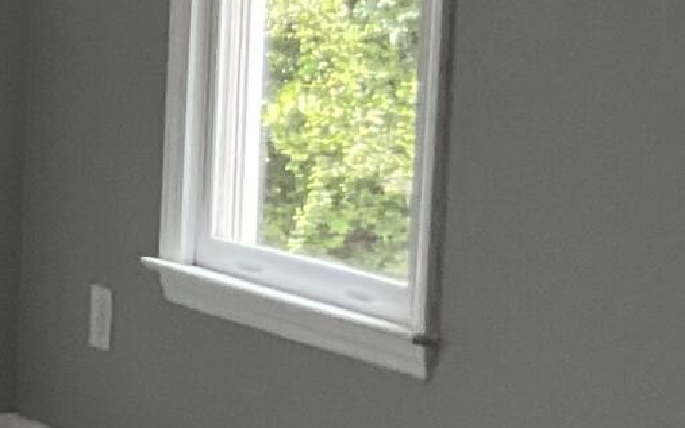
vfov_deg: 7.2
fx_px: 3398
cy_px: 315
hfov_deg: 10.2
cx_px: -894
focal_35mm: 182
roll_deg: +0.6
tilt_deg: -8.9
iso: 40
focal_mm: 3
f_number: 1.8
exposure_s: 1/120
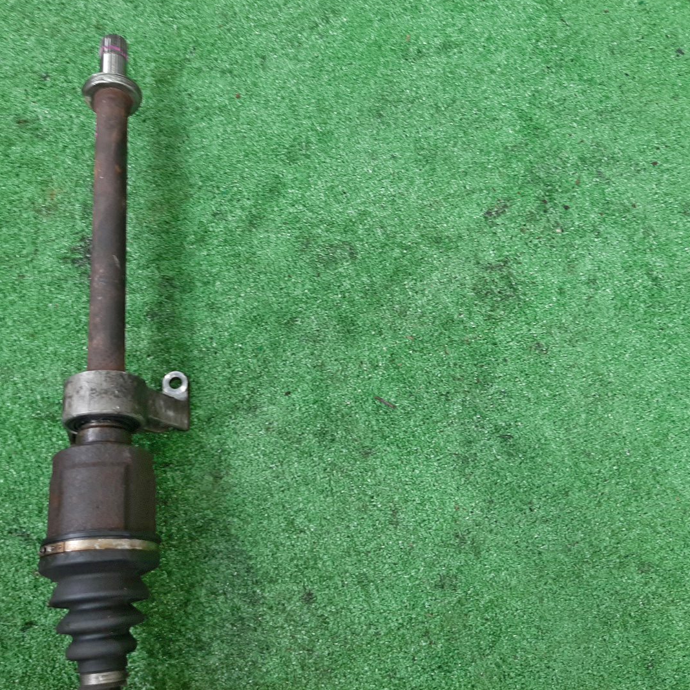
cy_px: 342
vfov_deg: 52.5
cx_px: 319
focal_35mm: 31
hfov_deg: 52.5
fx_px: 699
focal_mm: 3.93
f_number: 1.7
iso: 98
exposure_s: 1/50
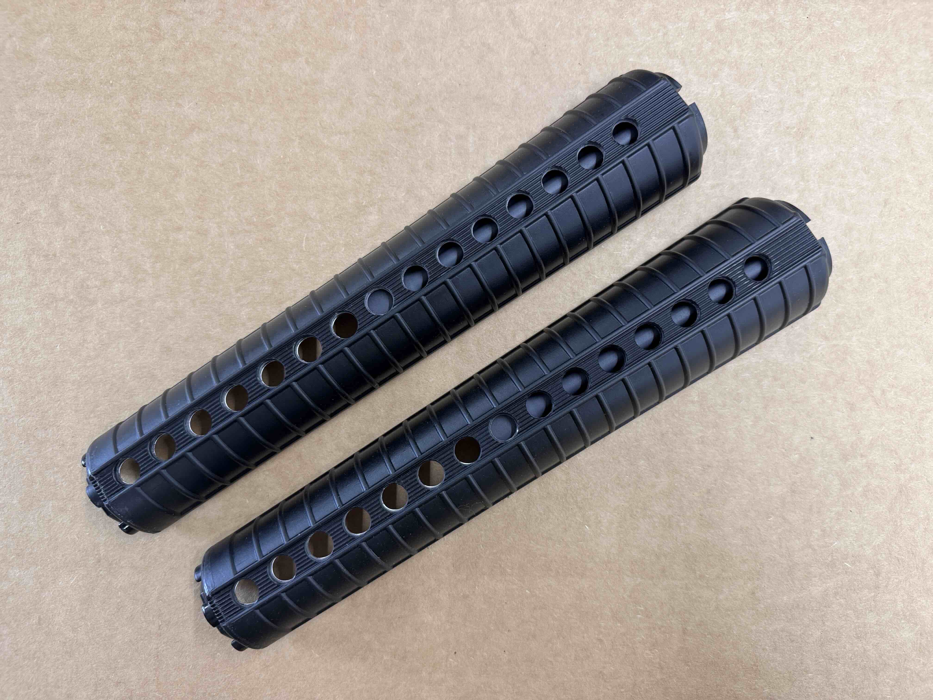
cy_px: 350
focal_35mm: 24
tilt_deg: -89.4
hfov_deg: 71.6
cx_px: 466
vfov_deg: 56.8
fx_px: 647
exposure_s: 1/60
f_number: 1.78
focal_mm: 6.76
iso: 125
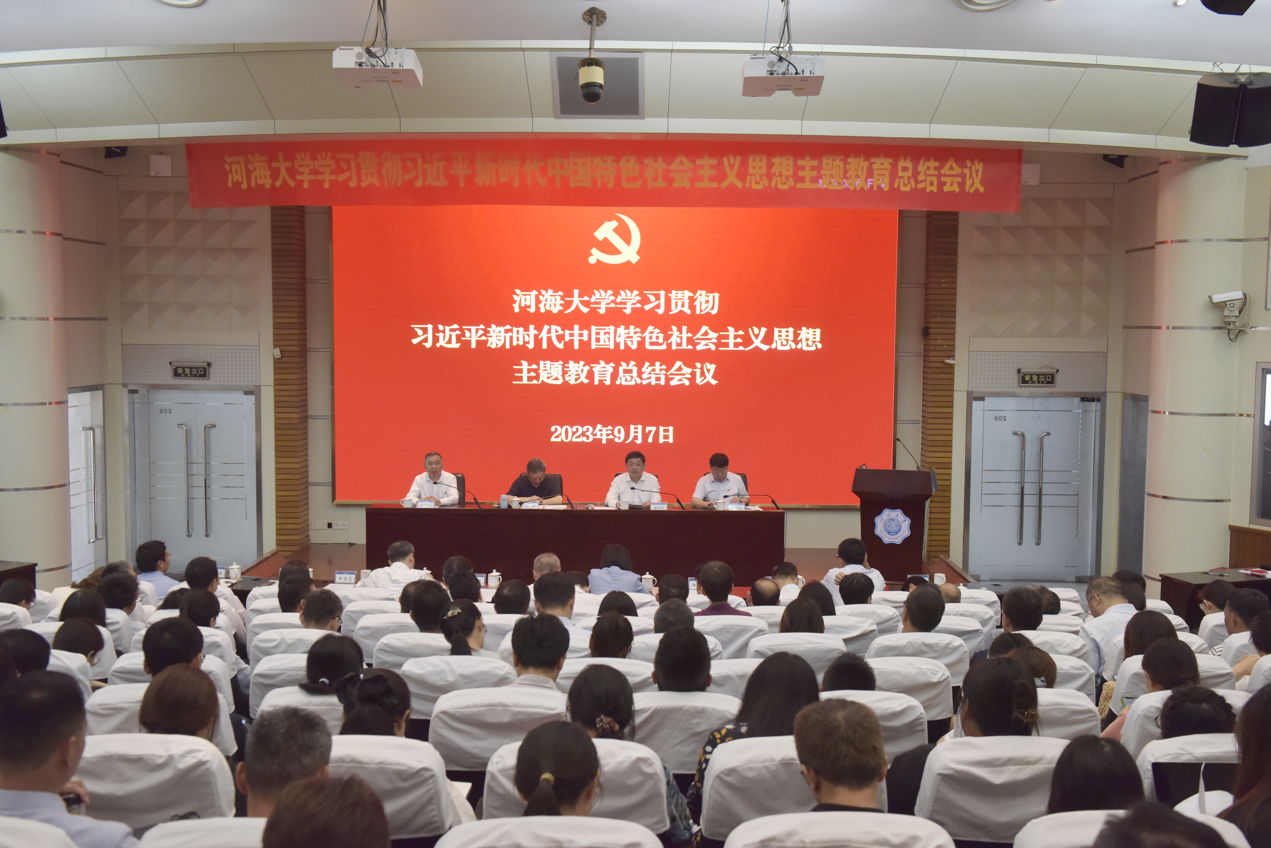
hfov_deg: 50.7
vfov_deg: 35.1
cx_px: 636
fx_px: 1342
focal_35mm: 38
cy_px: 424
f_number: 5.6
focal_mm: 38
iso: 2500
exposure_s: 1/125
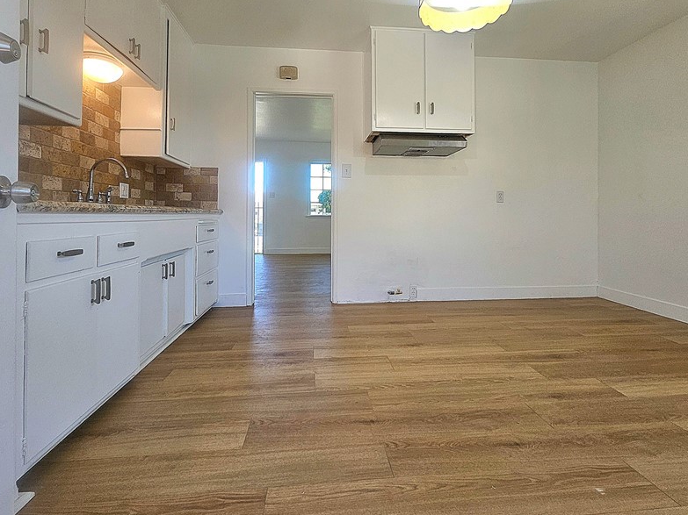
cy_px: 222
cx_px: 351
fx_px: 338
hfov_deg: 91.0
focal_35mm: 17
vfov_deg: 74.3
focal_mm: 1.74
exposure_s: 1/60.2
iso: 50
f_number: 2.2
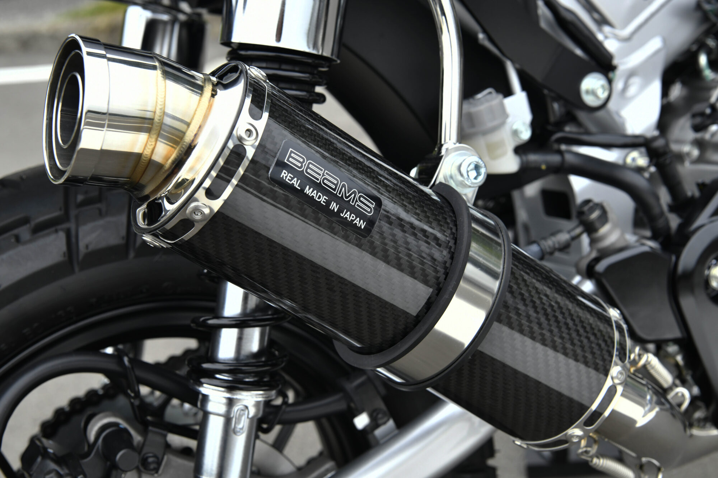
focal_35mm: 55
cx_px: 359
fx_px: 1097
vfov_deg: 24.6
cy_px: 239
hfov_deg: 36.2
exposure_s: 1/320
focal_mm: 55
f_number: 10
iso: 800
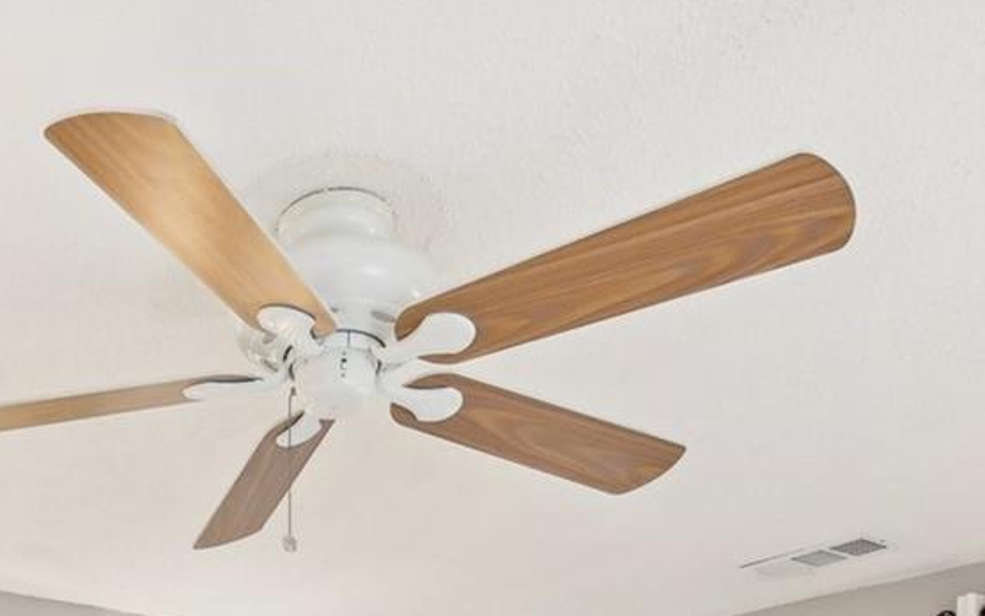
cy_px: 914
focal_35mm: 41
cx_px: 163
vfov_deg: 24.6
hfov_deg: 45.2
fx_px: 1101
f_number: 8
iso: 400
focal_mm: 14
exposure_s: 1/13
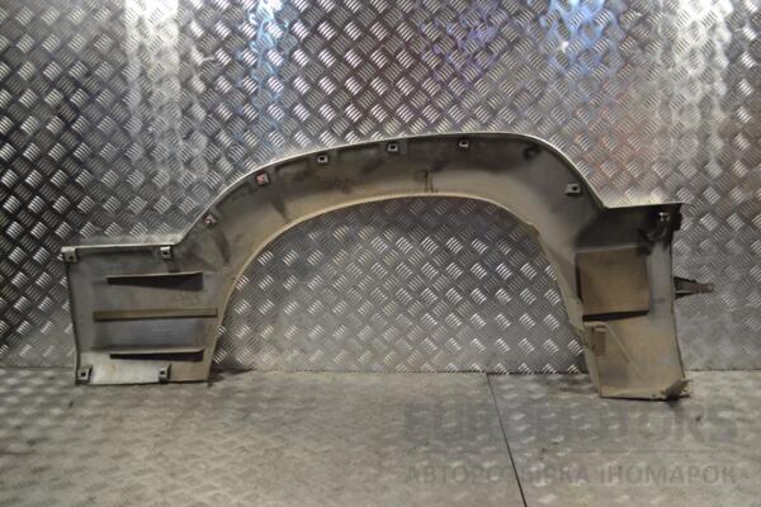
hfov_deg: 53.1
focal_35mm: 36
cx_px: 380
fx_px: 761
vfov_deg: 36.9
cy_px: 254
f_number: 4
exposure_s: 1/40
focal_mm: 24
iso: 100
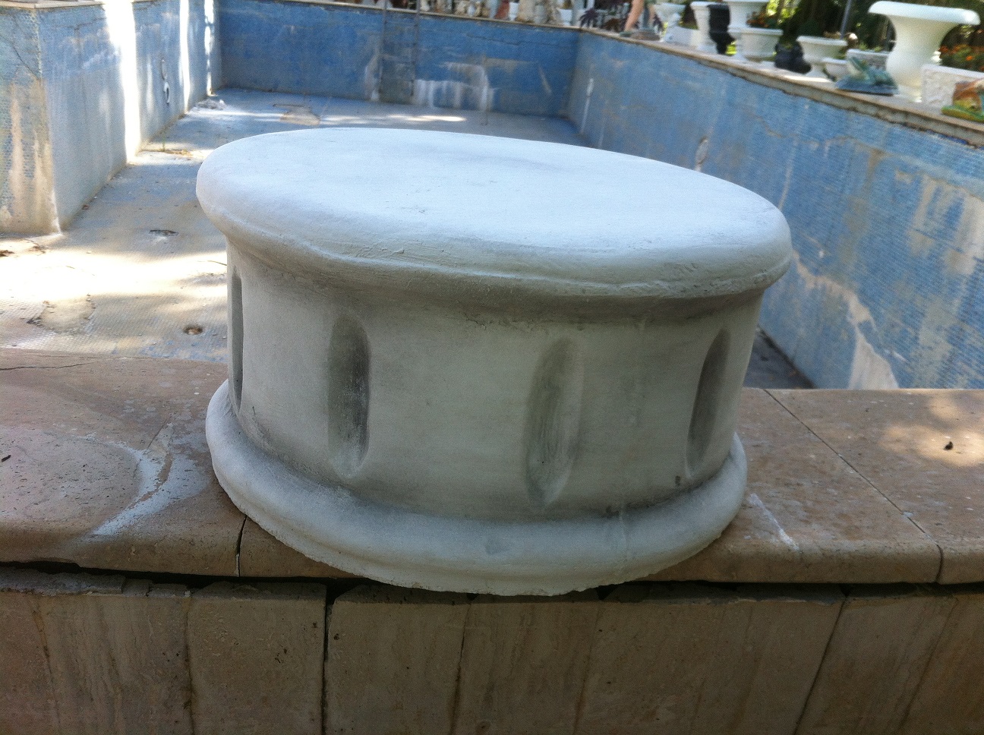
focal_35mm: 35
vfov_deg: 40.6
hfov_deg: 52.7
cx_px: 492
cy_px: 368
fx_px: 993
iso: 80
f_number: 2.8
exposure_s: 1/276
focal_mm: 3.85
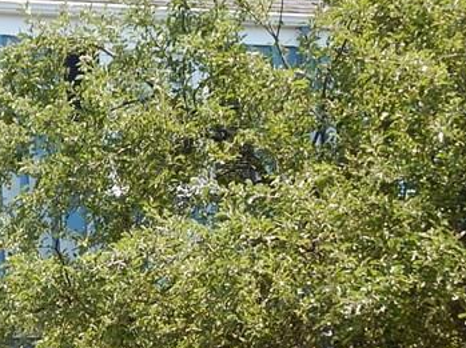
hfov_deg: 13.8
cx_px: -5
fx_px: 1896
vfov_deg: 10.4
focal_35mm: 141
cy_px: 324
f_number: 3.7
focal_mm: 8.6
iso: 125
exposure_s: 1/400
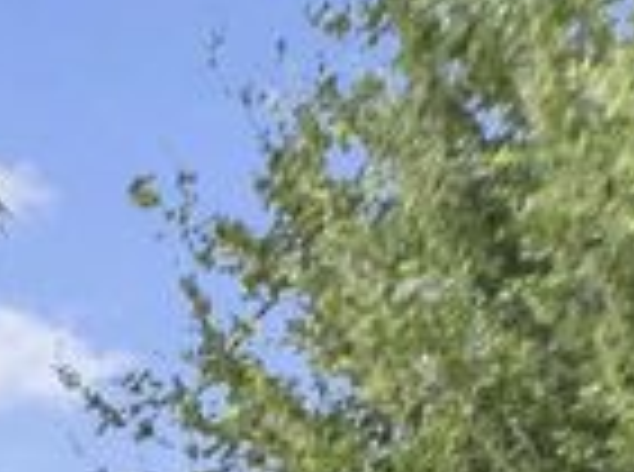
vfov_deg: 10.1
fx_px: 2302
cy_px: 1162
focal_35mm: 126
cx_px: -1317
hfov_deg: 10.5
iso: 400
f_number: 9
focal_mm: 18
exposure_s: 1/640
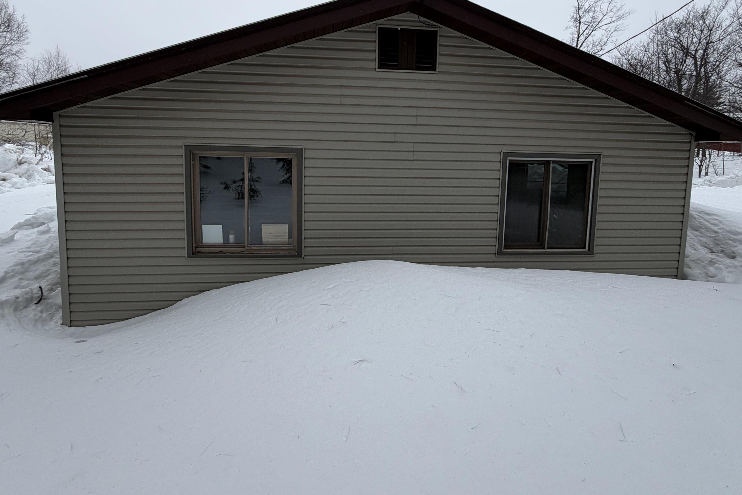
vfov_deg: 66.3
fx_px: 371
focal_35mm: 18
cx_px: 372
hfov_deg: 90.0
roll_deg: -1.4
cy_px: 184
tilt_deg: -5.5
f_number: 2.2
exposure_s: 1/502
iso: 50
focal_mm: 2.22
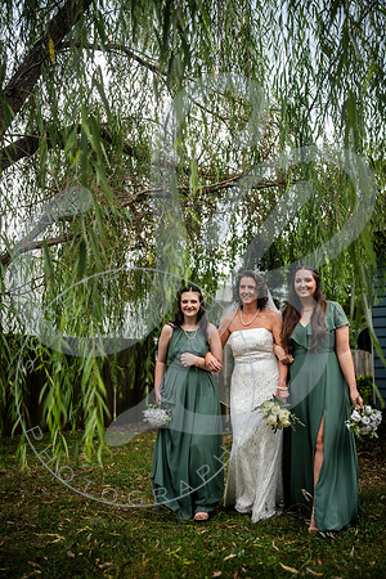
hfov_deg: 35.1
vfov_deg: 50.7
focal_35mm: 38
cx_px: 193
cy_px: 290
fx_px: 611
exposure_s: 1/250
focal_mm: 38
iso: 500
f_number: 2.8
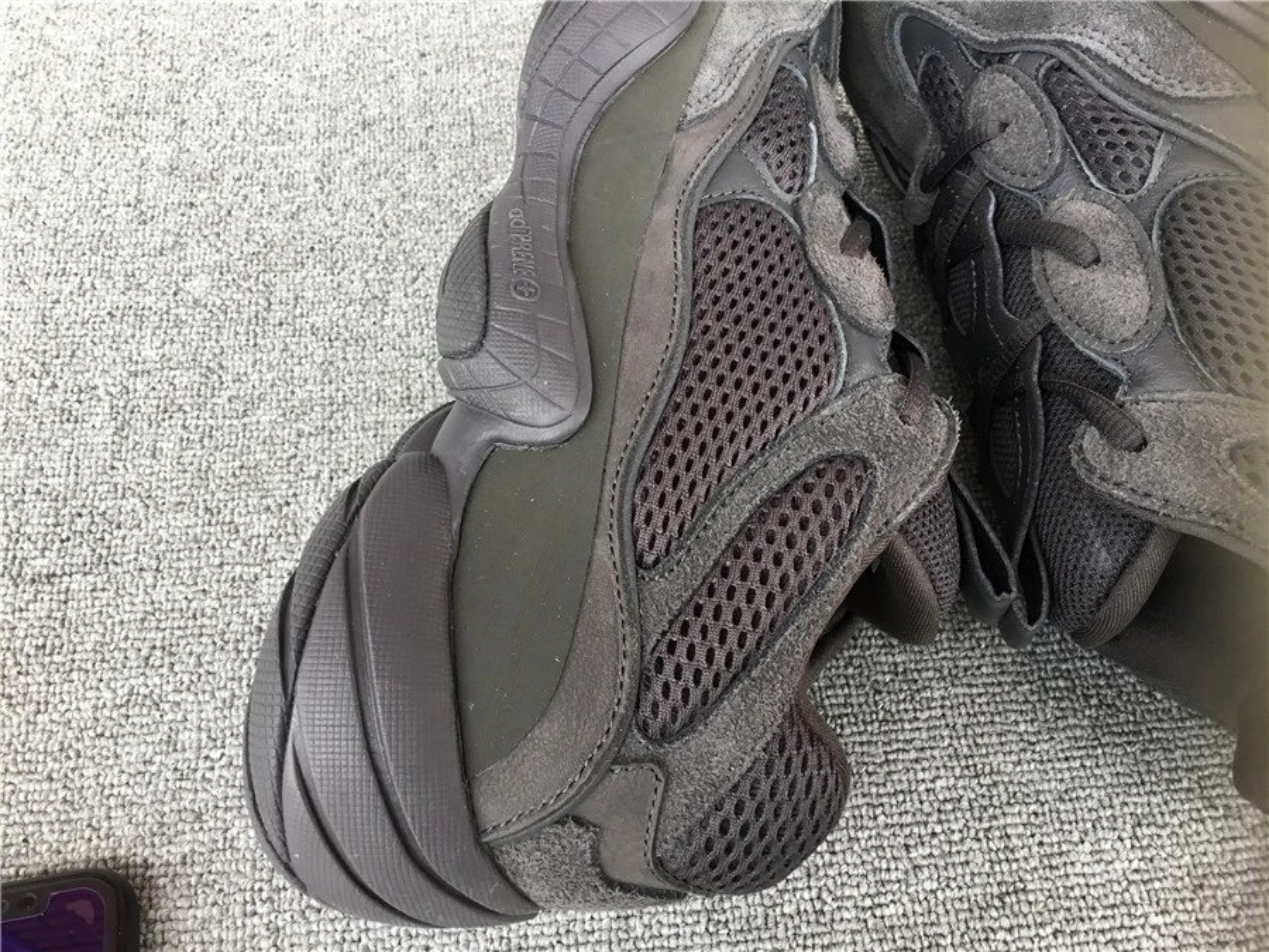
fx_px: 1136
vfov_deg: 45.4
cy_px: 476
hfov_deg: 58.4
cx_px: 634
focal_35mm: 31
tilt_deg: -61.1
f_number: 2.4
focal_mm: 3.3
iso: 32
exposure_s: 1/100
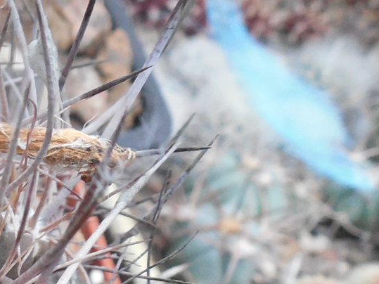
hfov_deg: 19.3
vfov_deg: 15.7
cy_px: 298
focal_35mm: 92
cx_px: -149
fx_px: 1007
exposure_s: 1/25
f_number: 3.6
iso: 400
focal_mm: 5.6
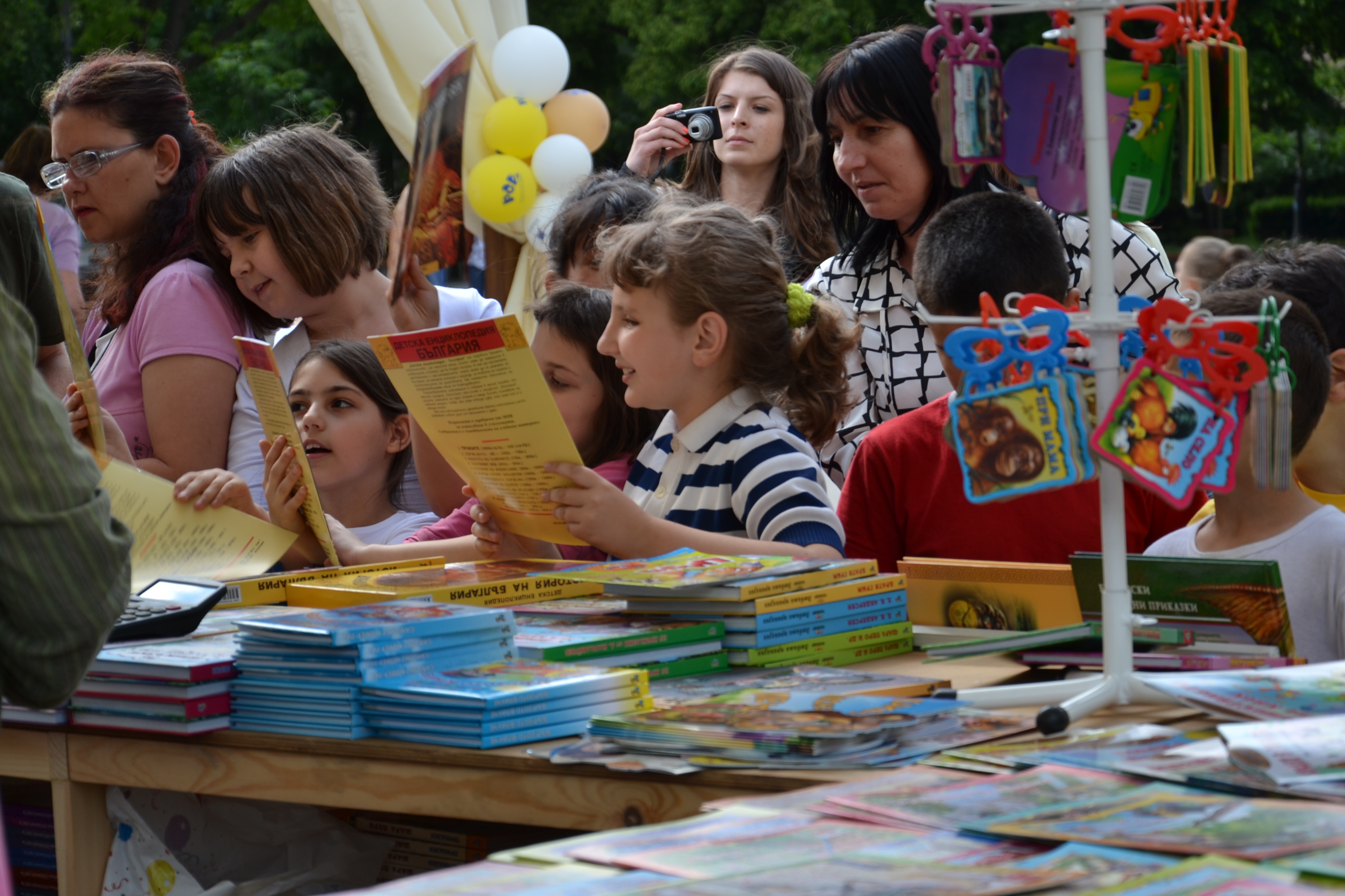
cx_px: 672
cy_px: 448
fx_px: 3923
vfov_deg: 13.0
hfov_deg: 19.5
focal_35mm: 105
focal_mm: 70
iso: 100
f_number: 5.6
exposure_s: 1/125
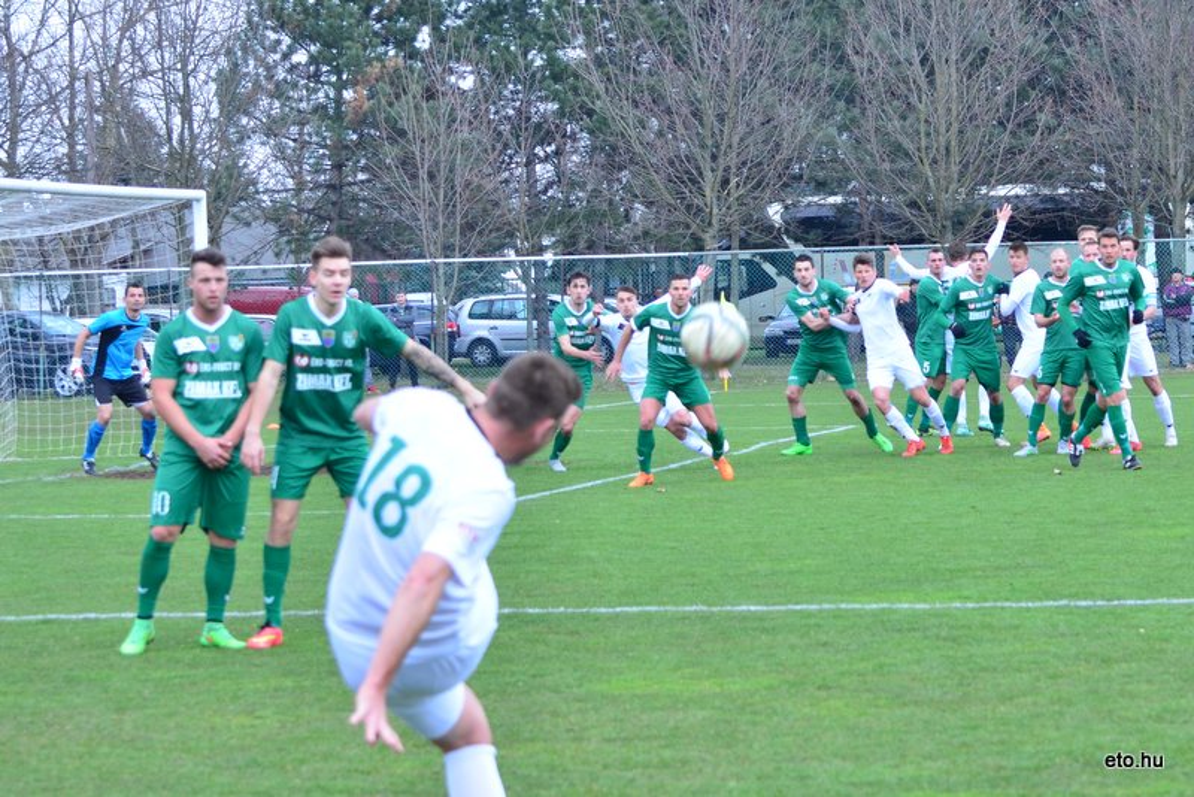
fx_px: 3484
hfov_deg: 19.4
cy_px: 398
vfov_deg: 13.1
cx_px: 597
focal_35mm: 105
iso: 500
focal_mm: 70
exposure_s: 1/250
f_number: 5
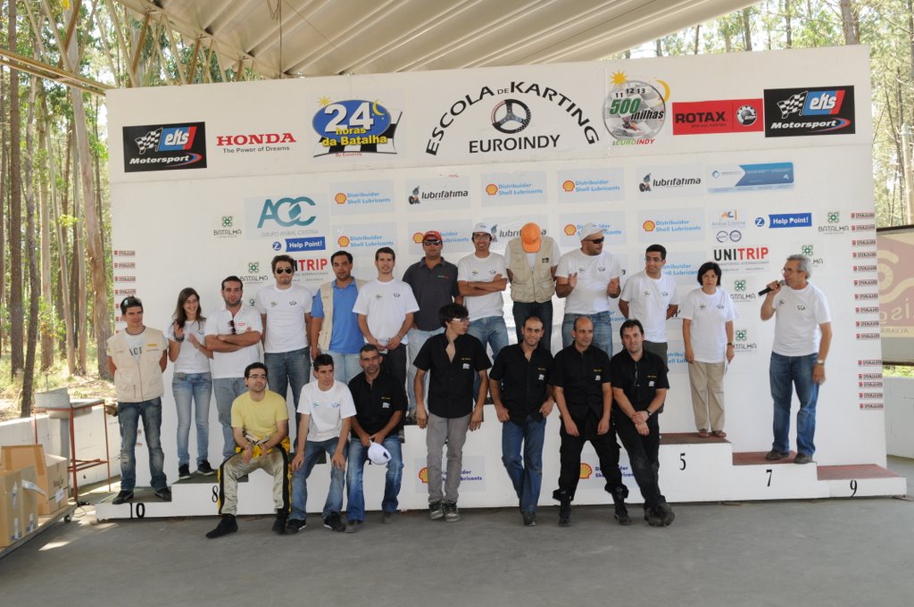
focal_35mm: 34
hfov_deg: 55.2
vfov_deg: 38.3
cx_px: 457
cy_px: 304
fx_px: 875
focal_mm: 23
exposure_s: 1/60
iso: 400
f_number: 8
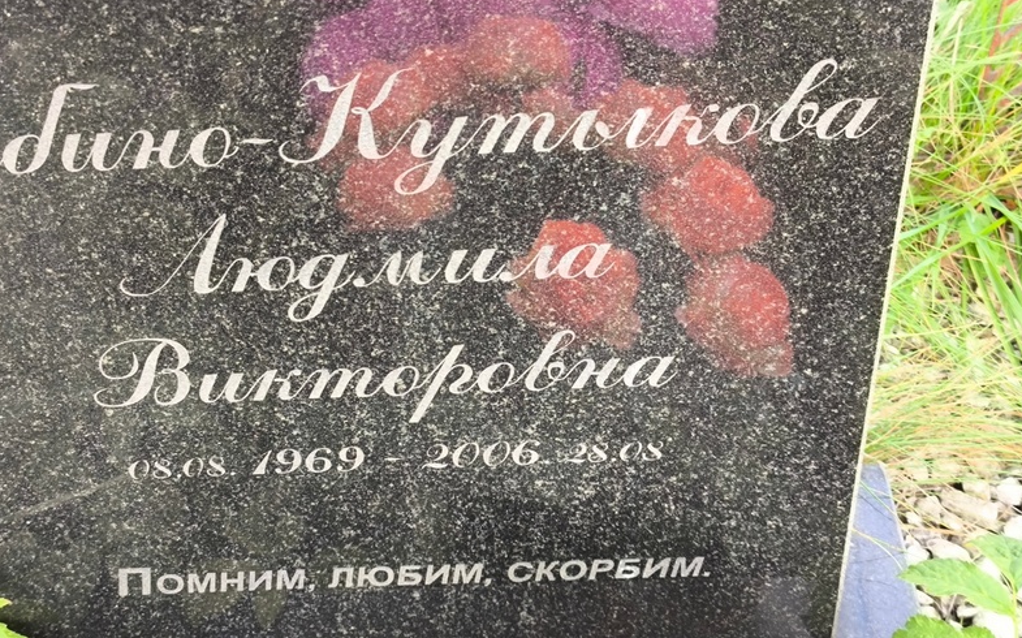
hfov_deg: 37.5
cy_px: 260
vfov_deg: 23.9
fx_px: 1504
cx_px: 518
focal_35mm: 54
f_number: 1.7
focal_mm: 4.71
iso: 100
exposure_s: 1/60
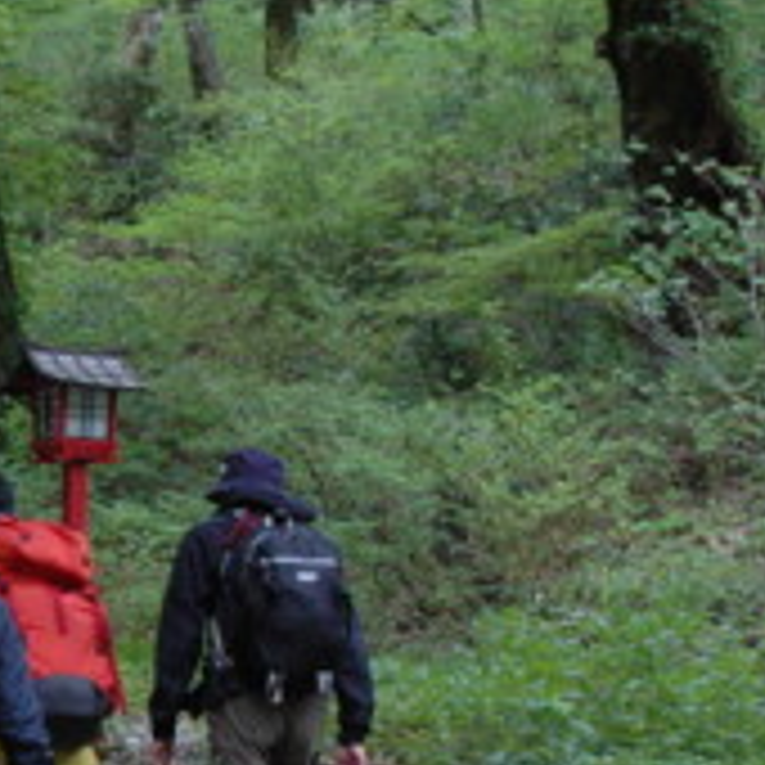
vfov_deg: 14.2
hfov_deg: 13.6
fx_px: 3038
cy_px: 749
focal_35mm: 122
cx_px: -360
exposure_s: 1/80
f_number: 5
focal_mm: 27
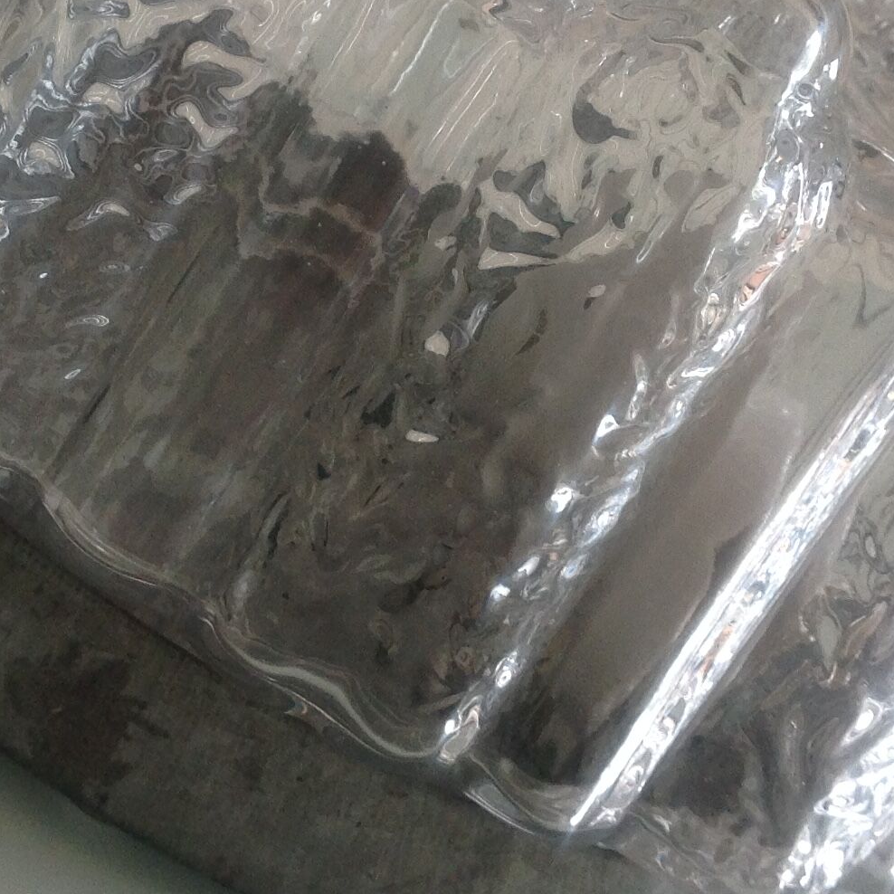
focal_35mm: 81
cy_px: 192
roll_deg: -33.4
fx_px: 2367
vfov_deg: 21.2
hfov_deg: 21.4
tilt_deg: -14.1
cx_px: 476
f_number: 2.4
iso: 80
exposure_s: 1/120
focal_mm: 4.28
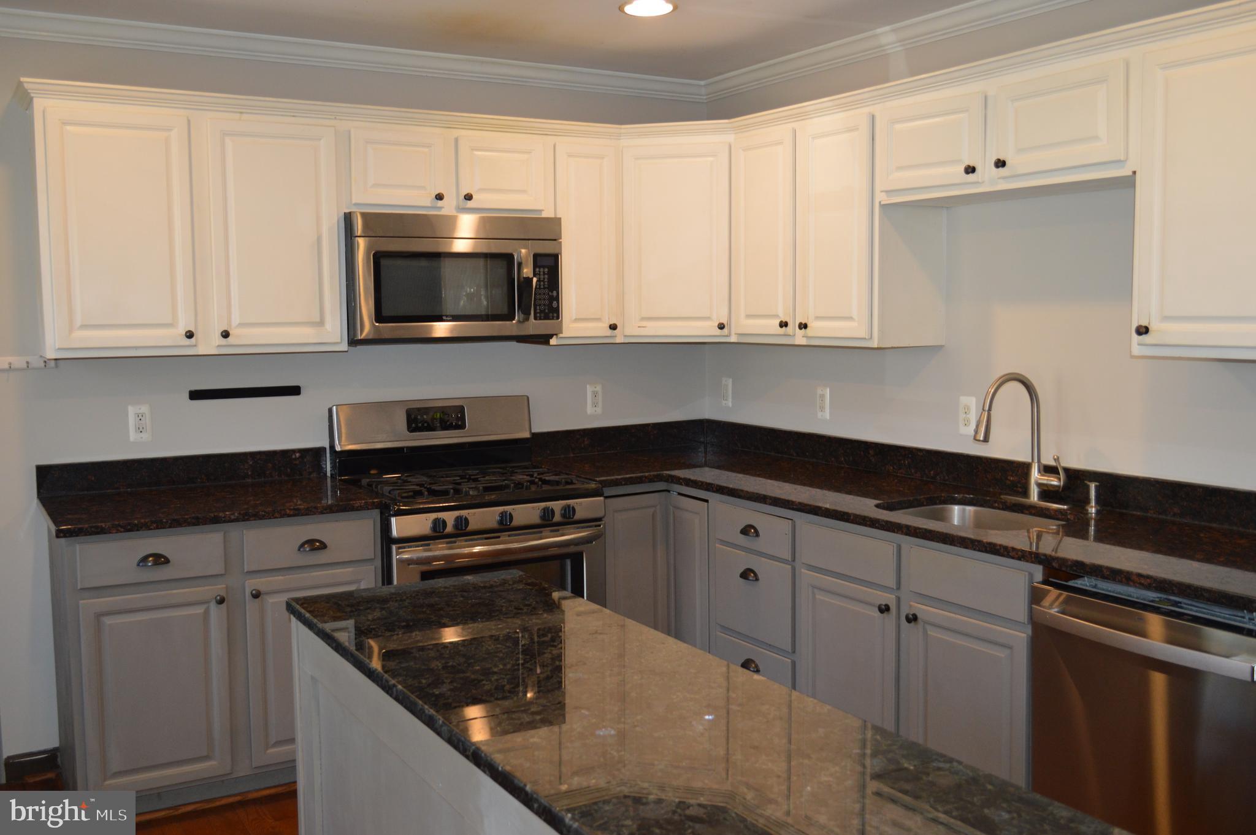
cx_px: 628
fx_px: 1150
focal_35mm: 33
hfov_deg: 57.3
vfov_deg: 39.9
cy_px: 418
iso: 640
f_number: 4
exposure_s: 1/60
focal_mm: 22
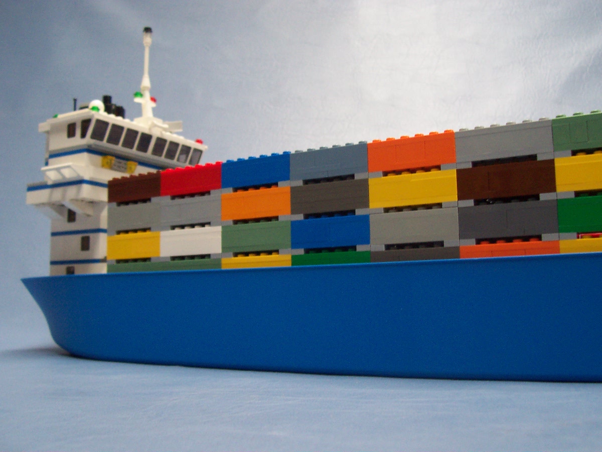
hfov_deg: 50.1
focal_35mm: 37
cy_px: 226
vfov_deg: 38.7
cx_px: 301
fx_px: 643
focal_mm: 5.6
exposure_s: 1/30
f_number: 2.8
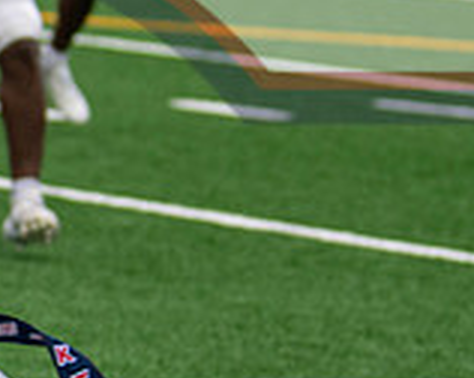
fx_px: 6319
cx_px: -357
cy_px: 286
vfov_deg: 3.4
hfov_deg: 4.3
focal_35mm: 451
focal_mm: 70
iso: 500
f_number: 2.8
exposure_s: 1/1000
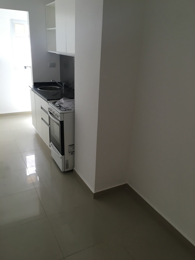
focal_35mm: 29
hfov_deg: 48.2
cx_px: 98
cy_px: 130
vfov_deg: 61.7
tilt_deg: -20.7
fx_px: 218
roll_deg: -3.3
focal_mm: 4.15
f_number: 2.2
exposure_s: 1/33
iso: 32
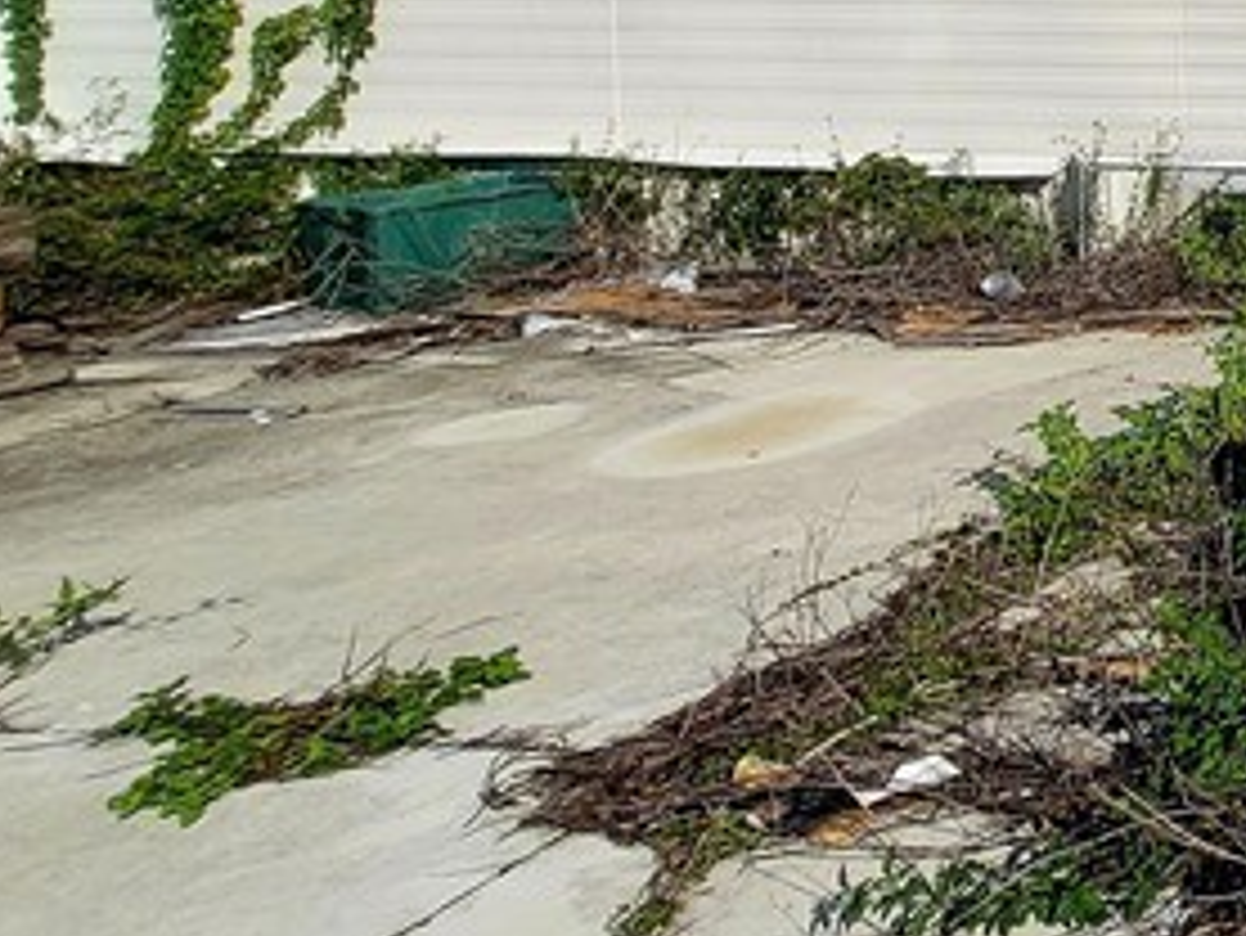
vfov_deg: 26.9
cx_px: 2132
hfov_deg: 23.8
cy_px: -180
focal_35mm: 48
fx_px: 1729
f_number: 2.2
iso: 32
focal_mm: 1.74
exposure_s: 1/1429
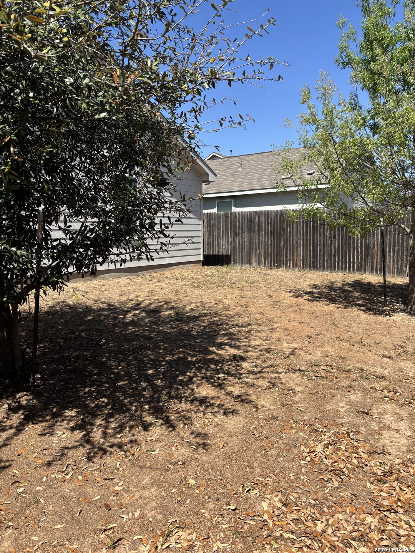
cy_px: 276
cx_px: 208
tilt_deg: -5.9
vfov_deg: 67.3
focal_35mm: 26
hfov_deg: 53.1
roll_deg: -1.2
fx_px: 416
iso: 50
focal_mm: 5.96
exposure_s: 1/2513
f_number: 1.6
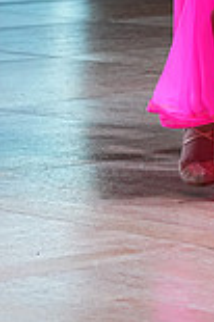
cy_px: -218
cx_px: 365
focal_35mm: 274
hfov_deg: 4.9
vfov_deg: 7.4
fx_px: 2448
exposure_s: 1/400
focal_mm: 73
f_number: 4
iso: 800
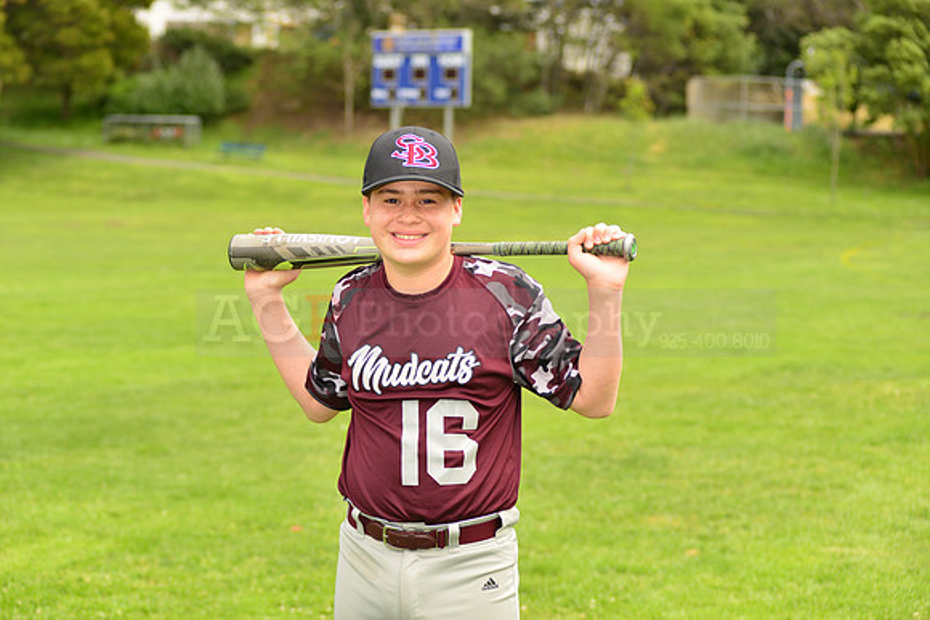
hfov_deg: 25.4
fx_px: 2067
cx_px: 465
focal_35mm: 80
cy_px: 310
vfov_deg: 17.1
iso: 100
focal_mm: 80
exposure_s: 1/250
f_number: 5
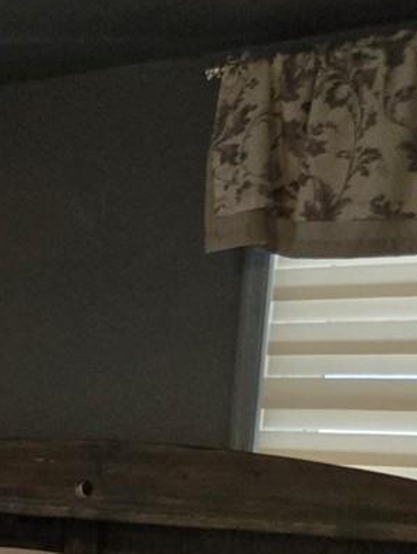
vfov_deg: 19.9
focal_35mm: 94
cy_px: 611
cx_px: -549
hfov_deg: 12.6
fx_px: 1507
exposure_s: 1/120
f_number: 1.8
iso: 640
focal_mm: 5.4
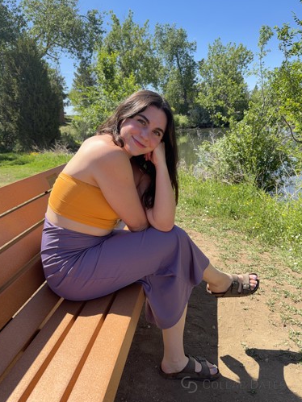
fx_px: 291
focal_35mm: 25
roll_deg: -1.5
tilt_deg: -14.4
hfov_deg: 54.9
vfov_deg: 69.4
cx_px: 148
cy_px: 203
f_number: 1.78
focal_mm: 6.76
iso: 80
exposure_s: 1/2370
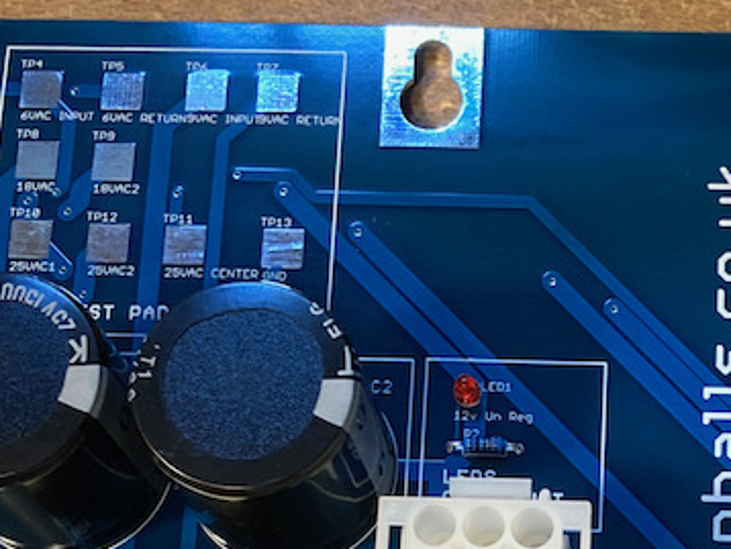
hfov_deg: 19.3
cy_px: 541
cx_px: 660
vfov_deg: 14.6
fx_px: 2113
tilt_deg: -75.9
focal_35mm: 100
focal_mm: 3.99
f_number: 1.8
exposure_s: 1/50
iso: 200
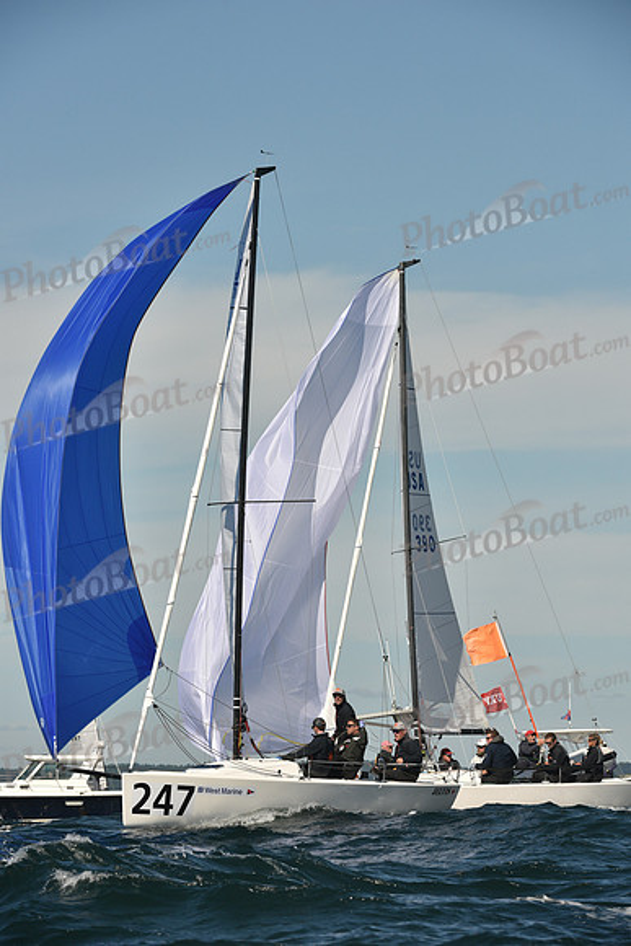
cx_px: 316
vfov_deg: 10.3
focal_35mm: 200
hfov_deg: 6.9
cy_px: 473
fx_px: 5255
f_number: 8
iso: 250
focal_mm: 200
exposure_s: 1/1250
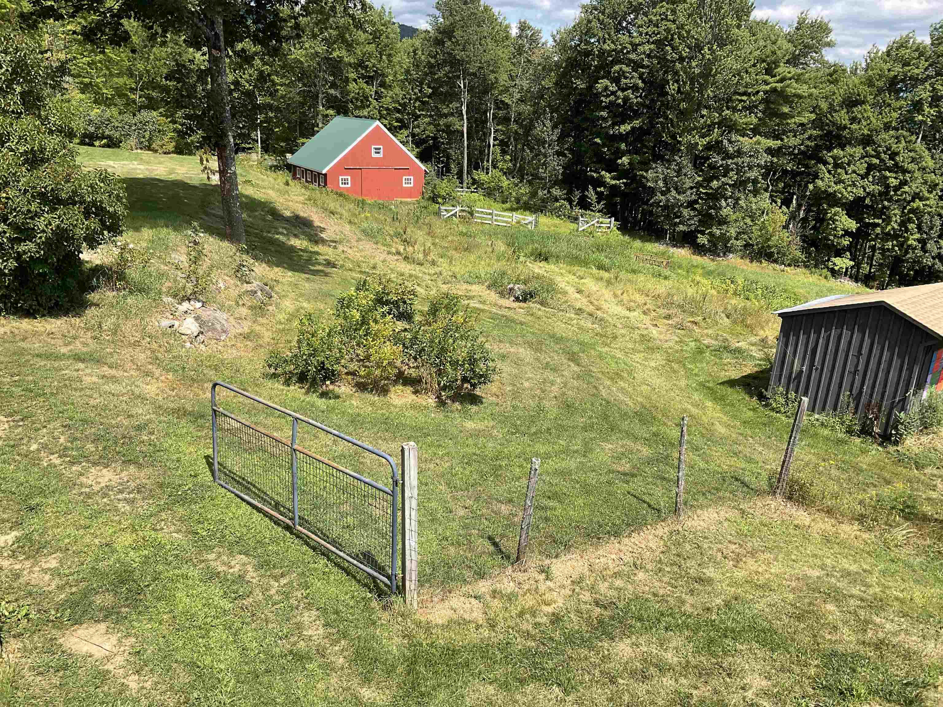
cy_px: 354
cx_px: 472
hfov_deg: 61.7
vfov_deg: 48.2
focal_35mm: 29
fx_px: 790
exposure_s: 1/1055
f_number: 1.8
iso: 16
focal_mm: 3
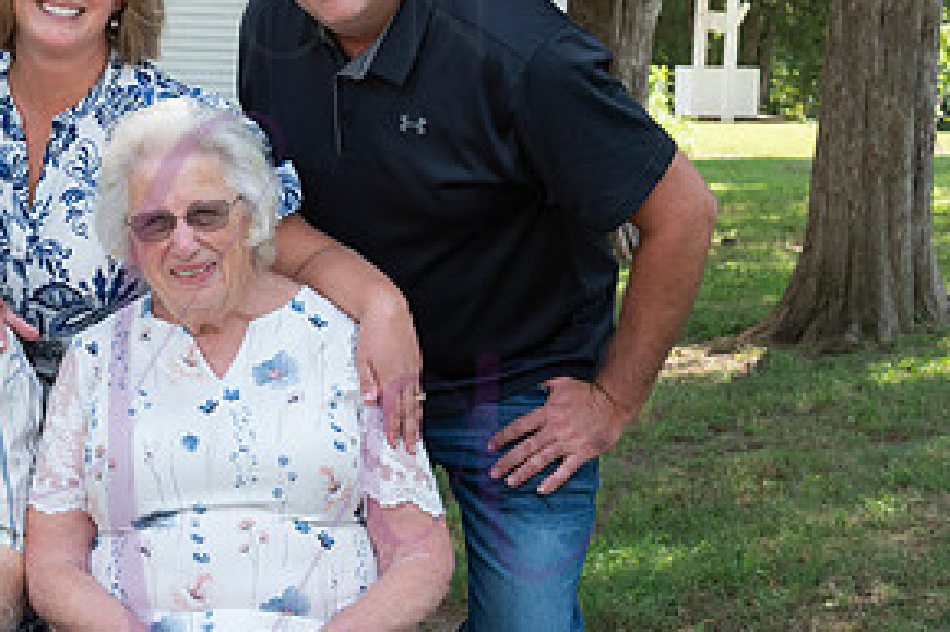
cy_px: 178
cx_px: 16
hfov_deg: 17.3
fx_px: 3059
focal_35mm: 116
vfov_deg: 11.8
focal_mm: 58
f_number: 10
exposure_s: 1/125
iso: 500
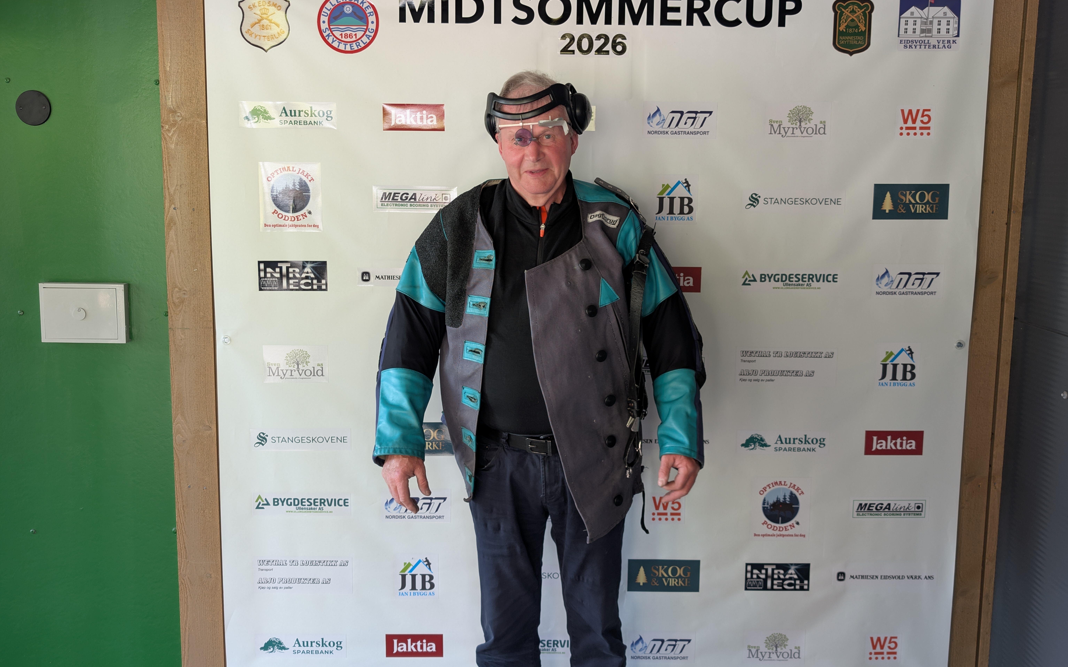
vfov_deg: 37.3
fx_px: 990
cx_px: 536
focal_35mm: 34
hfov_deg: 56.7
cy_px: 310
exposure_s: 1/45.1
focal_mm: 6.9
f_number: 1.68
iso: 50
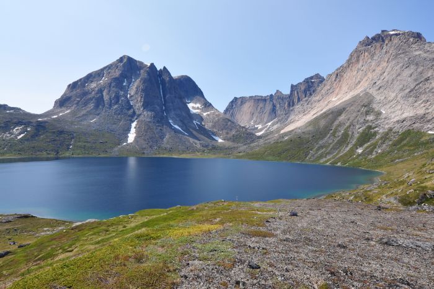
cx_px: 217
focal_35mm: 21
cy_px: 144
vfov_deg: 59.4
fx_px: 253
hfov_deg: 81.3
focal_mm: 14
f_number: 10
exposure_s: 1/250
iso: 200
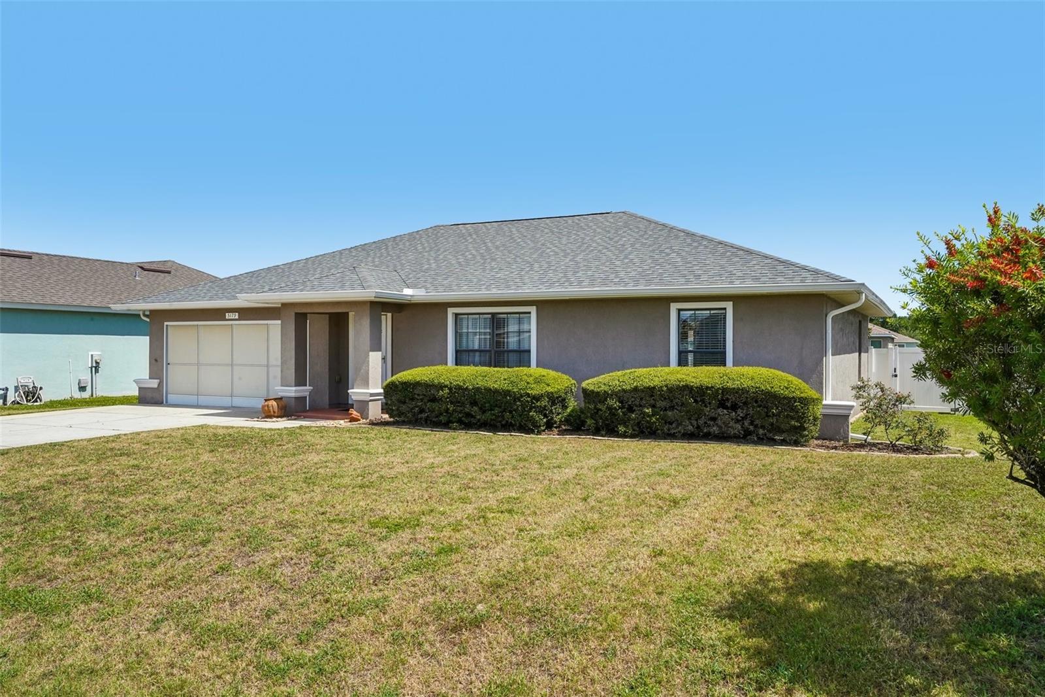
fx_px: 813
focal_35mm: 28
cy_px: 348
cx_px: 522
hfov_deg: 65.5
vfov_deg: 46.4
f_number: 20
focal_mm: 28
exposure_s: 1/200
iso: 800
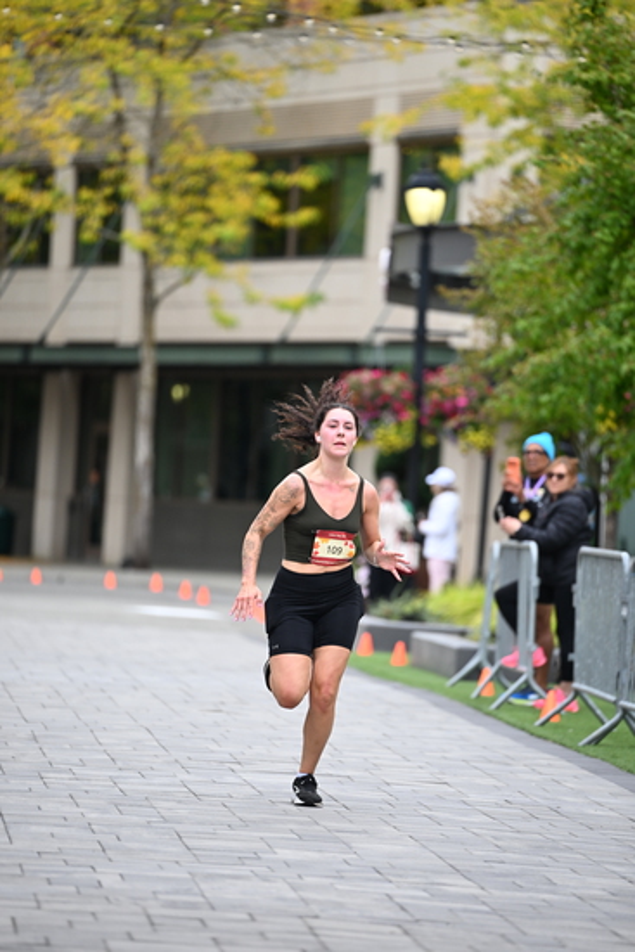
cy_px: 476
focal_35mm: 200
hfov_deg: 6.9
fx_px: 5288
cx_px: 318
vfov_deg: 10.3
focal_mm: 200
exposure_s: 1/2000
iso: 640
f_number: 2.8
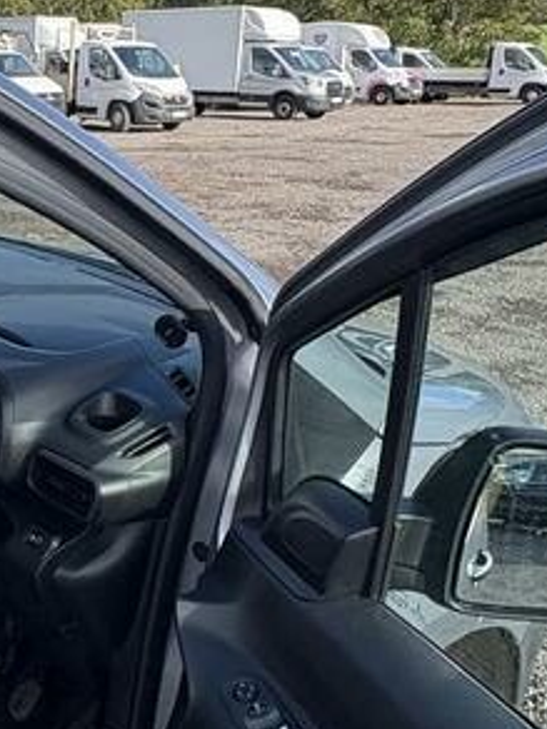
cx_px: -55
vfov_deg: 43.7
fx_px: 906
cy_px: 302
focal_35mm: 43
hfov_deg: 30.1
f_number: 2.2
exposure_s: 1/498
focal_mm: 2.22
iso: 64
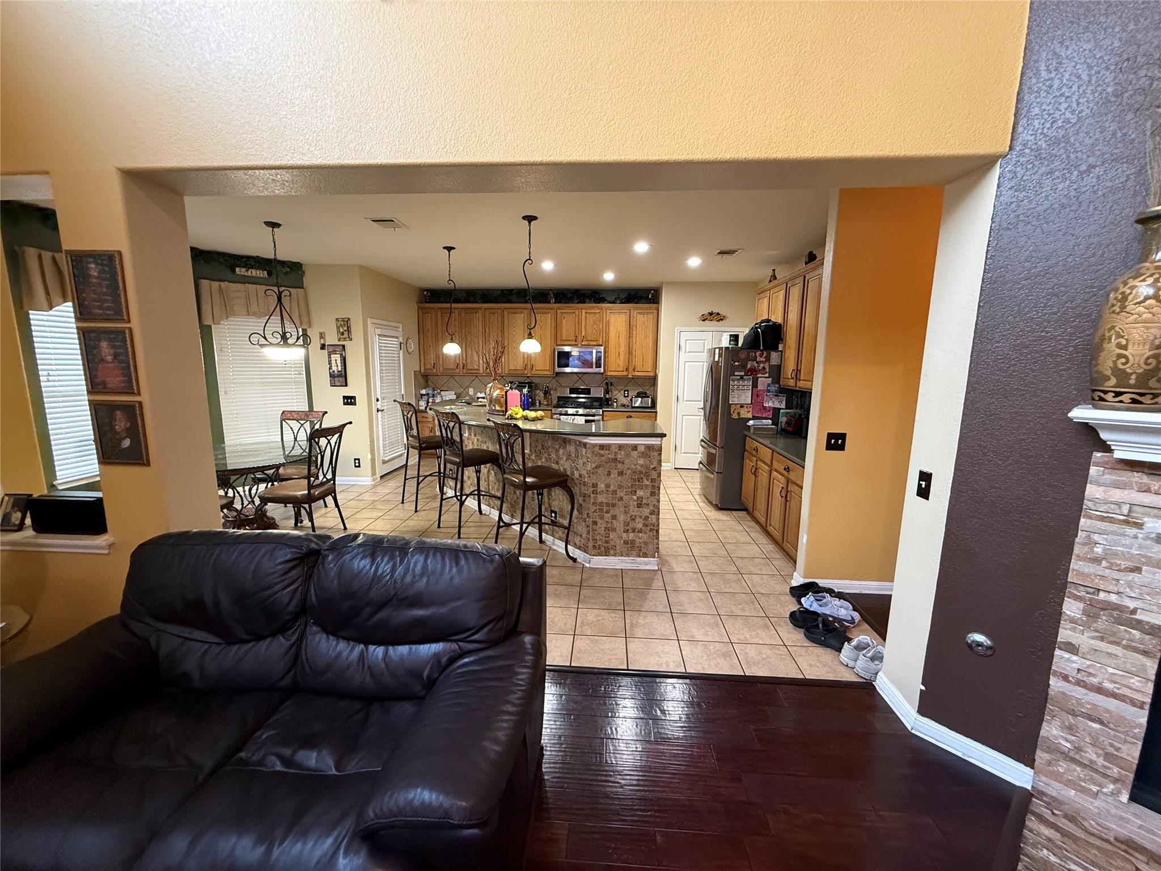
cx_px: 580
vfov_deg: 85.7
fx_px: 470
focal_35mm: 14
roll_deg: -0.6
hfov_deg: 102.1
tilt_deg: -8.3
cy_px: 436
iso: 640
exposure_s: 1/60
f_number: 2.2
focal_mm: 2.22
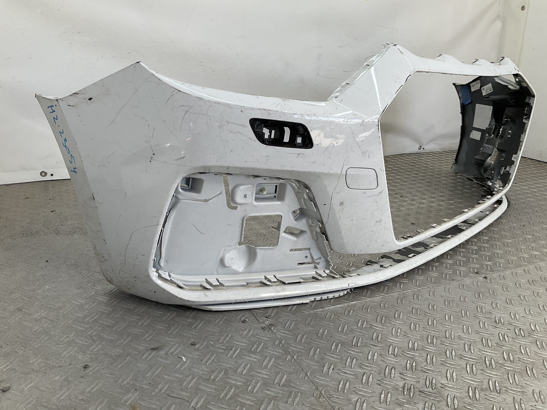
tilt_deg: -17.8
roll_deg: -3.8
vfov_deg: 48.2
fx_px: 458
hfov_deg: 61.7
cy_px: 205
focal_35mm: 29
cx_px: 274
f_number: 1.8
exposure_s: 1/250
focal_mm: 3
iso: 16
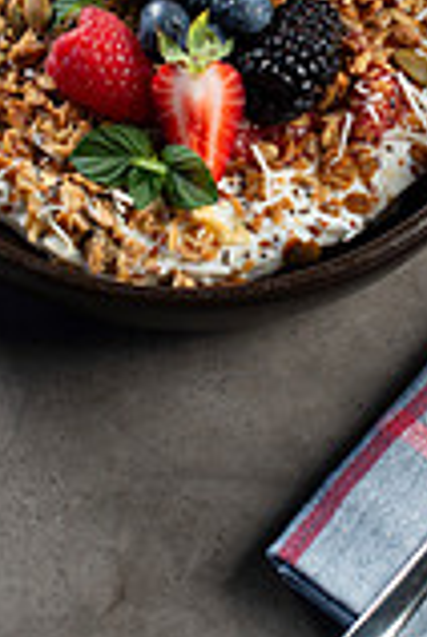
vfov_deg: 14.2
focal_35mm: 142
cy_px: 20
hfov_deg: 9.7
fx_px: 2515
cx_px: 314
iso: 200
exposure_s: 1/200
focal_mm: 50
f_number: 5
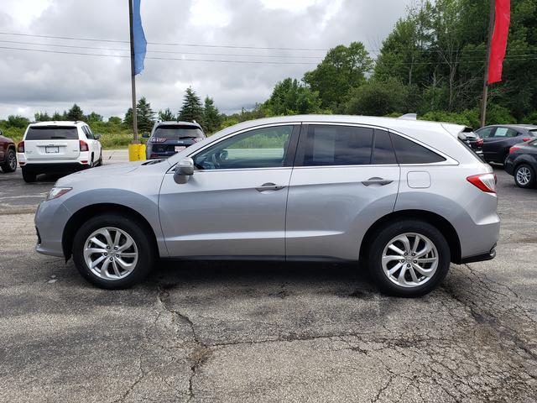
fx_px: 403
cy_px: 202
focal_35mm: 26
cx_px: 268
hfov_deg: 67.3
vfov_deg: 53.1
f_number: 2.4
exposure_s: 1/740
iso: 50
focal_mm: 4.3
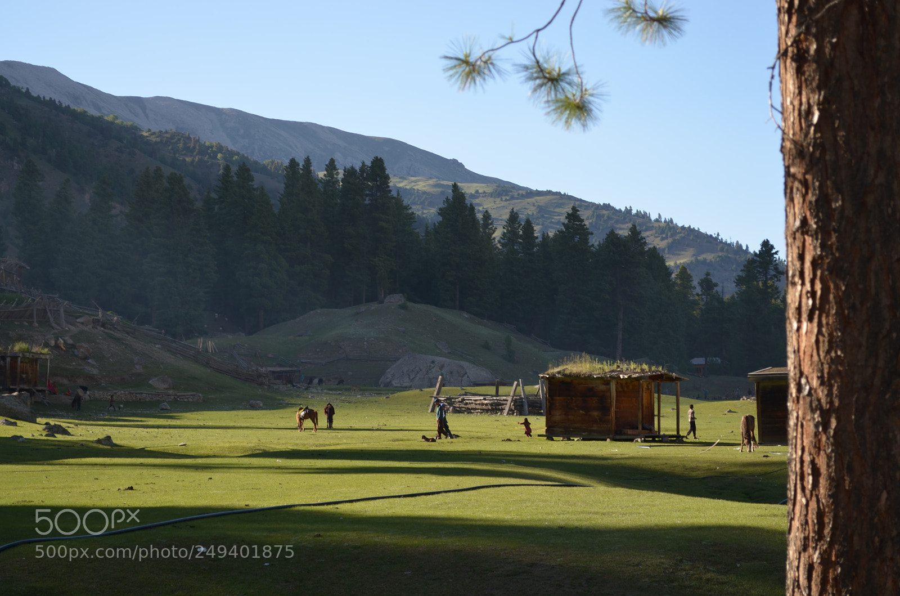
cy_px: 298
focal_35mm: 82
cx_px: 450
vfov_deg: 16.5
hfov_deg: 24.7
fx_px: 2058
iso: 100
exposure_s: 1/200
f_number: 5.6
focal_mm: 55
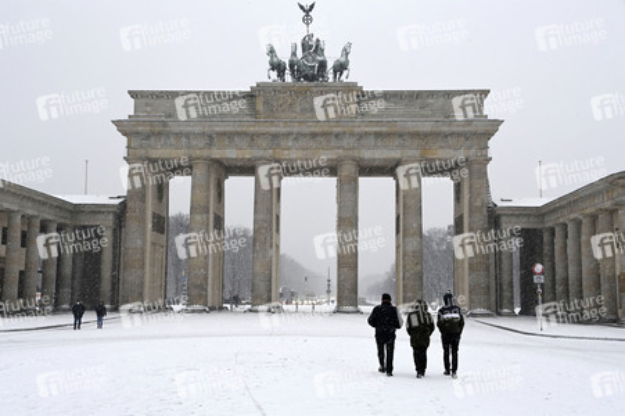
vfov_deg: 29.8
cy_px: 208
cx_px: 312
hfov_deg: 43.6
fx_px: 781
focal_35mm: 45
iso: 1600
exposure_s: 1/160
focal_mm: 45
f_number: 11
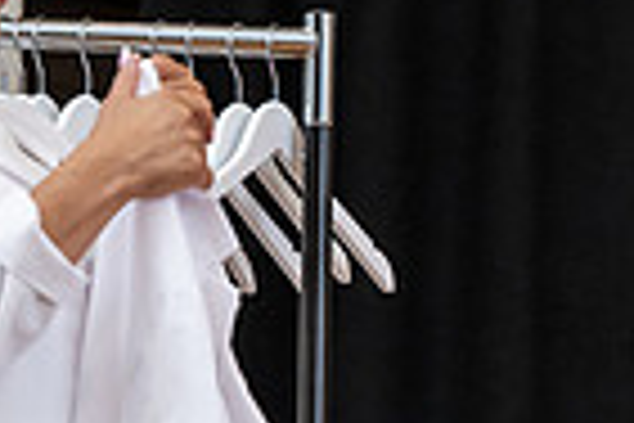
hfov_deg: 4.3
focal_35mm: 472
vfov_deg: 2.9
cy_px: 407
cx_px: 863
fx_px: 8312
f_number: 3.5
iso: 1600
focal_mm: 115
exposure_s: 1/200
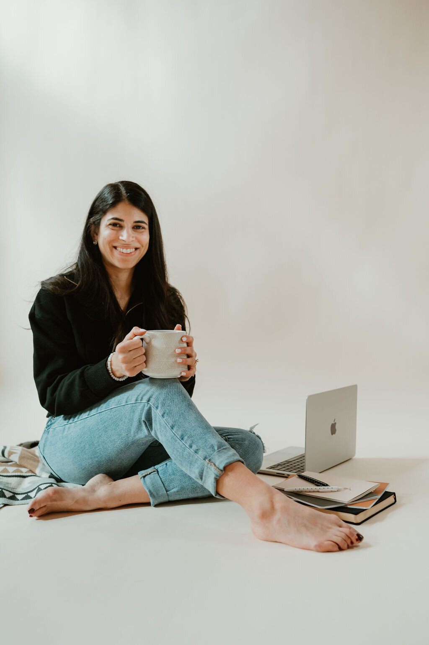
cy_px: 322
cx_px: 214
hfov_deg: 37.8
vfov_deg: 54.5
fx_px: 626
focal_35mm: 35
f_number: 2.8
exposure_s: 1/250
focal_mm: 35
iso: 320
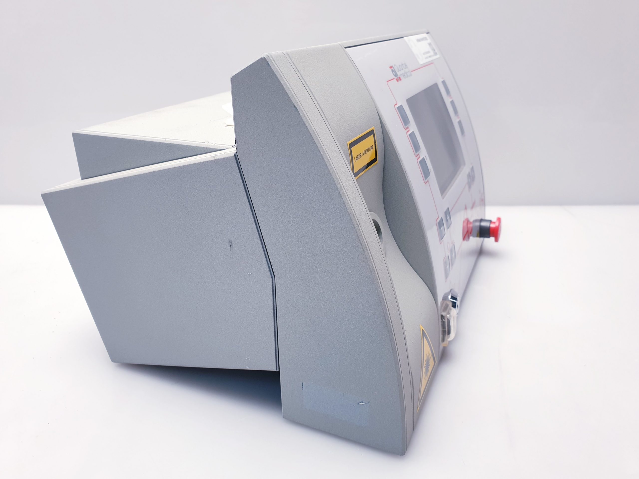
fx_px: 480
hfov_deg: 67.3
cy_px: 240
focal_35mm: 26
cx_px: 320
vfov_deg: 53.1
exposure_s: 1/100
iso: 80
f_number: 2.4
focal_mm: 4.3
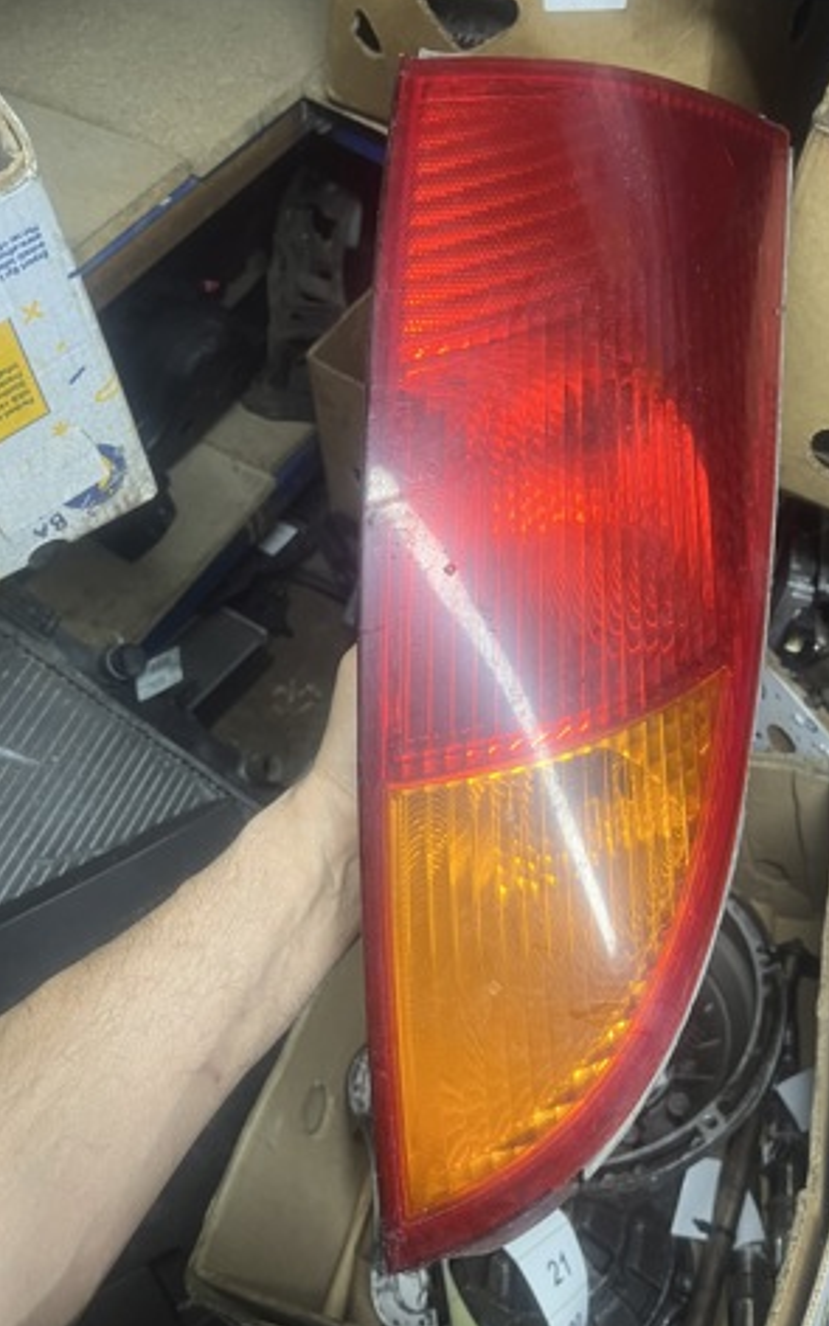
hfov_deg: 44.3
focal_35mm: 28
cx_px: 500
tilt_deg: -54.2
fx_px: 1012
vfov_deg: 66.5
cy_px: 660
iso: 160
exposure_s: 1/60
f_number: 1.6
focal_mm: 5.1
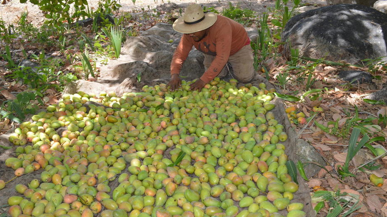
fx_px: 359
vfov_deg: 33.6
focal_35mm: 35
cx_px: 192
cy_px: 122
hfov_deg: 56.6
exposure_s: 1/125
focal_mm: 22
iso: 200
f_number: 9
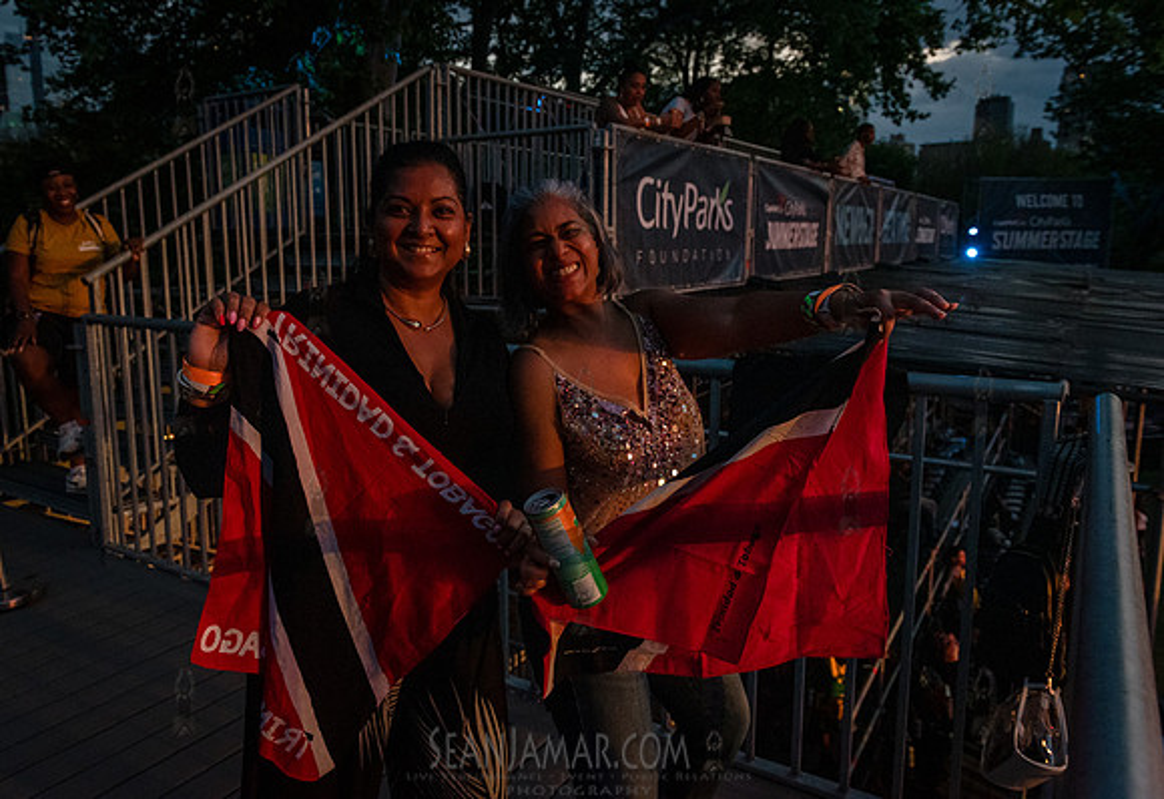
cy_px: 375
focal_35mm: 26
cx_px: 530
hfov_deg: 68.9
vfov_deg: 50.5
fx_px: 846
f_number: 4.5
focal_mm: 24
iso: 6400
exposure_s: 1/250
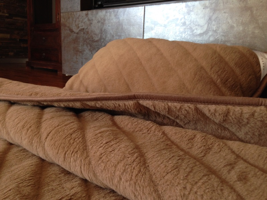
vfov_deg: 42.9
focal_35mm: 33
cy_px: 100
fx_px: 255
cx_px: 134
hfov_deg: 55.4
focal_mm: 4.12
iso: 80
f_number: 2.4
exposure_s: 1/20
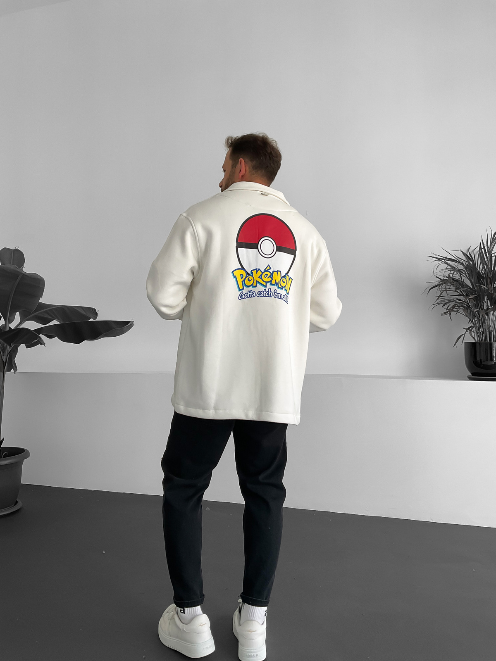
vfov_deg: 61.7
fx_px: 554
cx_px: 248
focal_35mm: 29
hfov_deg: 48.2
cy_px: 330
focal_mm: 3
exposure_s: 1/120
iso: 40
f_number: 1.8
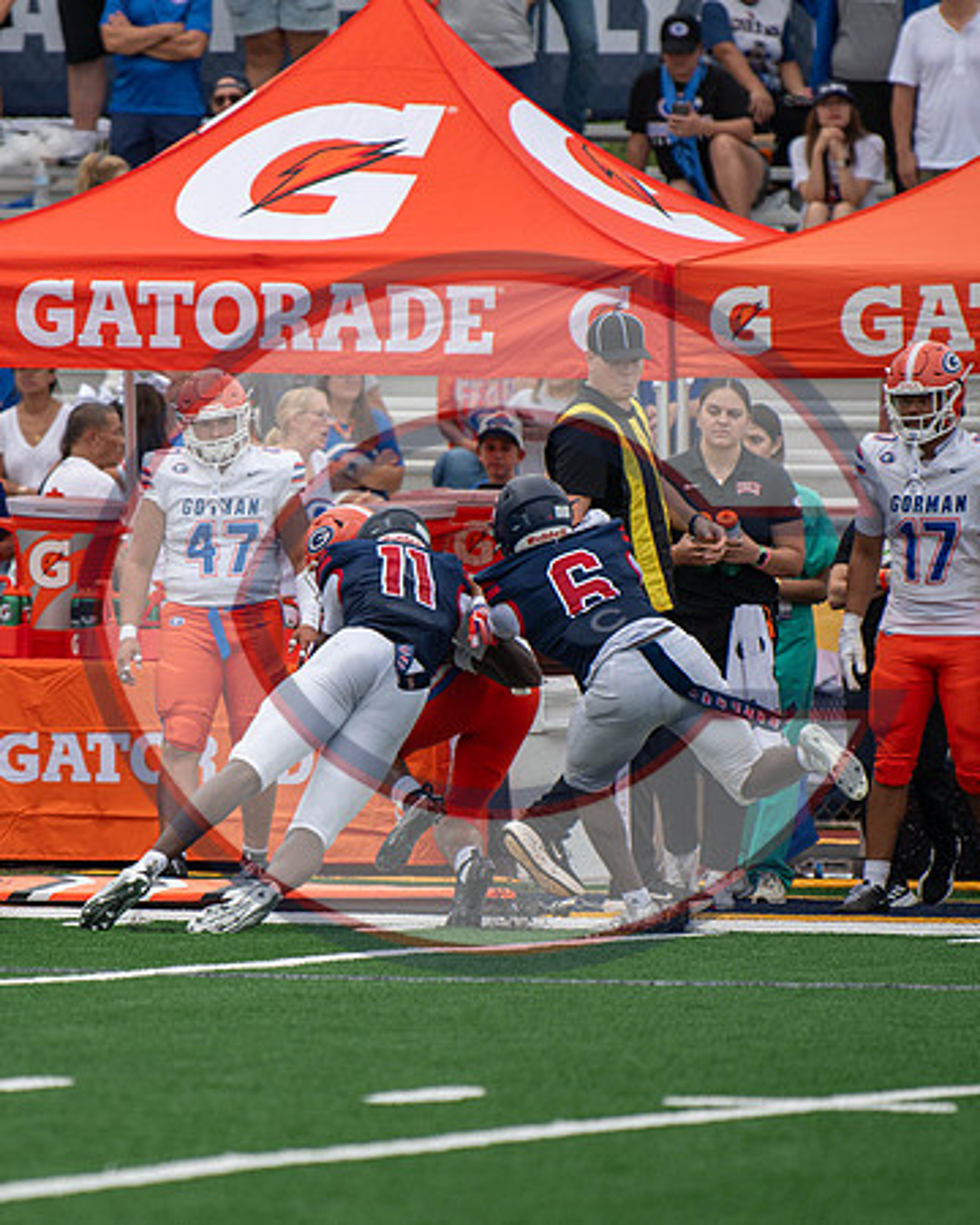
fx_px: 18426
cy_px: 750
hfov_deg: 3.0
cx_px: 289
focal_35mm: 508
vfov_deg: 3.8
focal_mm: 200
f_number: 2.8
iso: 72
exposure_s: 1/1000
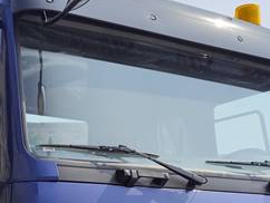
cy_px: 253
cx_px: 71
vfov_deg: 18.3
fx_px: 593
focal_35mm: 76
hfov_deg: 25.4
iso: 50
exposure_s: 1/1882
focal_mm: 6.14
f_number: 1.65
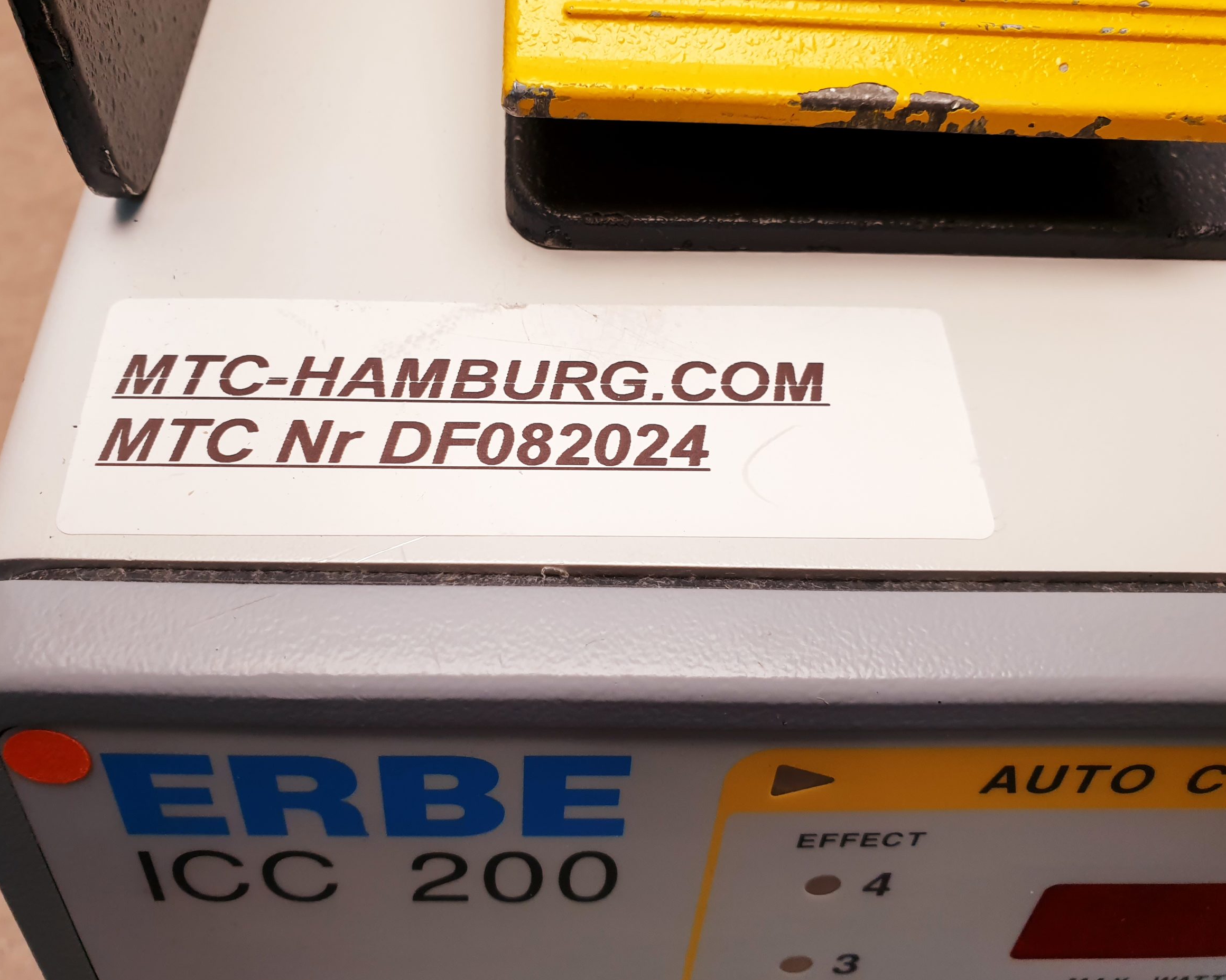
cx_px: 572
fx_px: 1016
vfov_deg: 51.5
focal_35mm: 28
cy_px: 480
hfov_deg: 62.2
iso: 80
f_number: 2.4
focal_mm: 4.3
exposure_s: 1/100
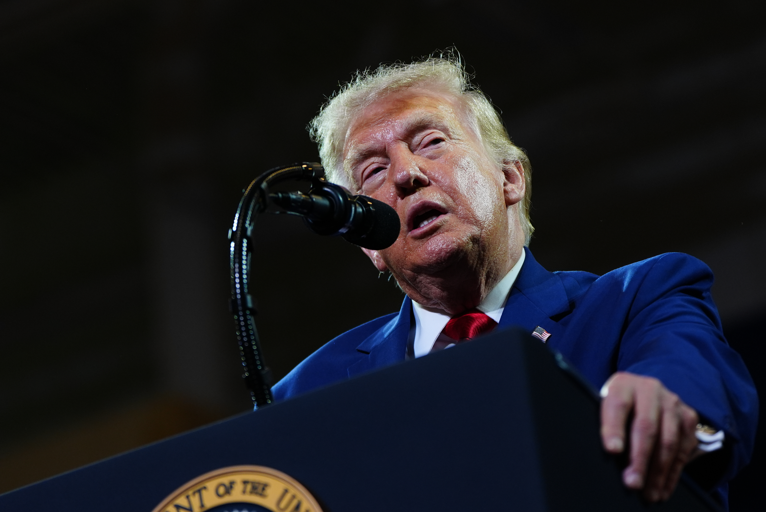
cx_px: 383
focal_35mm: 165
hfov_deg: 12.4
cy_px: 256
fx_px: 3514
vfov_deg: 8.3
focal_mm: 110
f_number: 2.8
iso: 640
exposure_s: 1/500
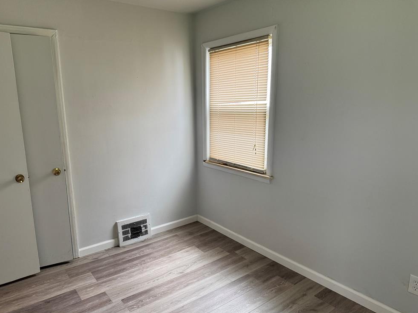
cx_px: 208
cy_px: 161
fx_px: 302
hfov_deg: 69.4
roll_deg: +0.5
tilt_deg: -13.0
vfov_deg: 54.9
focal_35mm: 25
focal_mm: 6.76
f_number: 1.78
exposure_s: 1/121
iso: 200
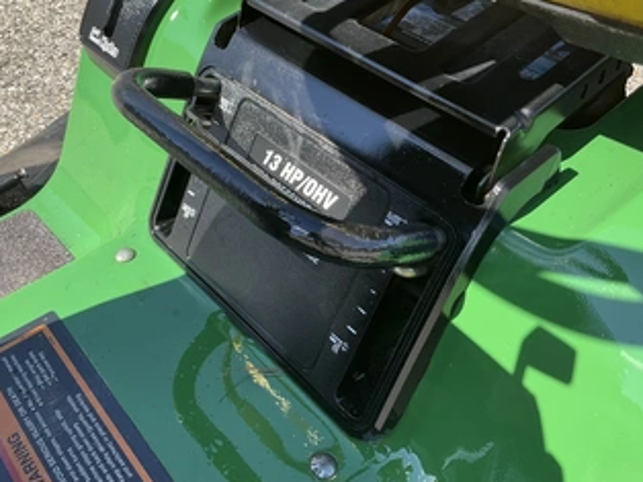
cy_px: 187
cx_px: 295
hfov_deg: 50.1
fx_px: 687
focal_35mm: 37
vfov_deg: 38.4
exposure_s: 1/709
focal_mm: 3
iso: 25
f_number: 1.8
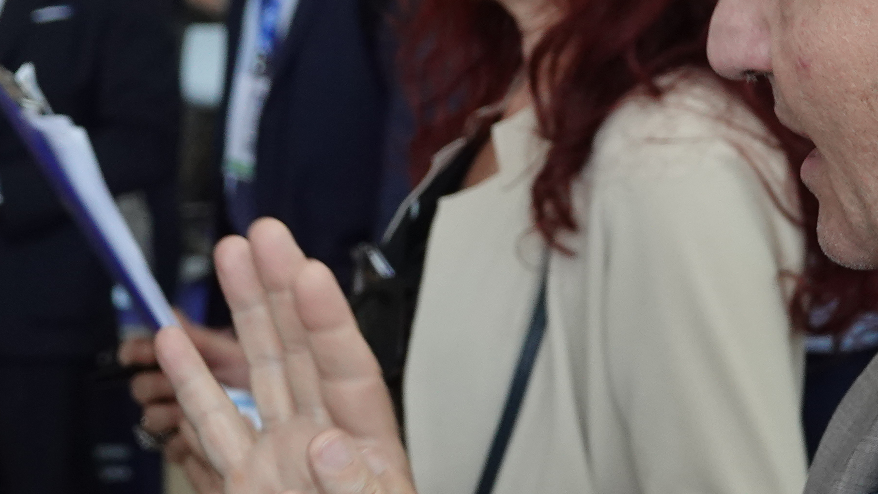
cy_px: 124
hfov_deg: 12.2
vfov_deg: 6.9
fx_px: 4121
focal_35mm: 177
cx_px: 313
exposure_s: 1/60
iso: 400
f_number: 3.2
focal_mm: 20.49
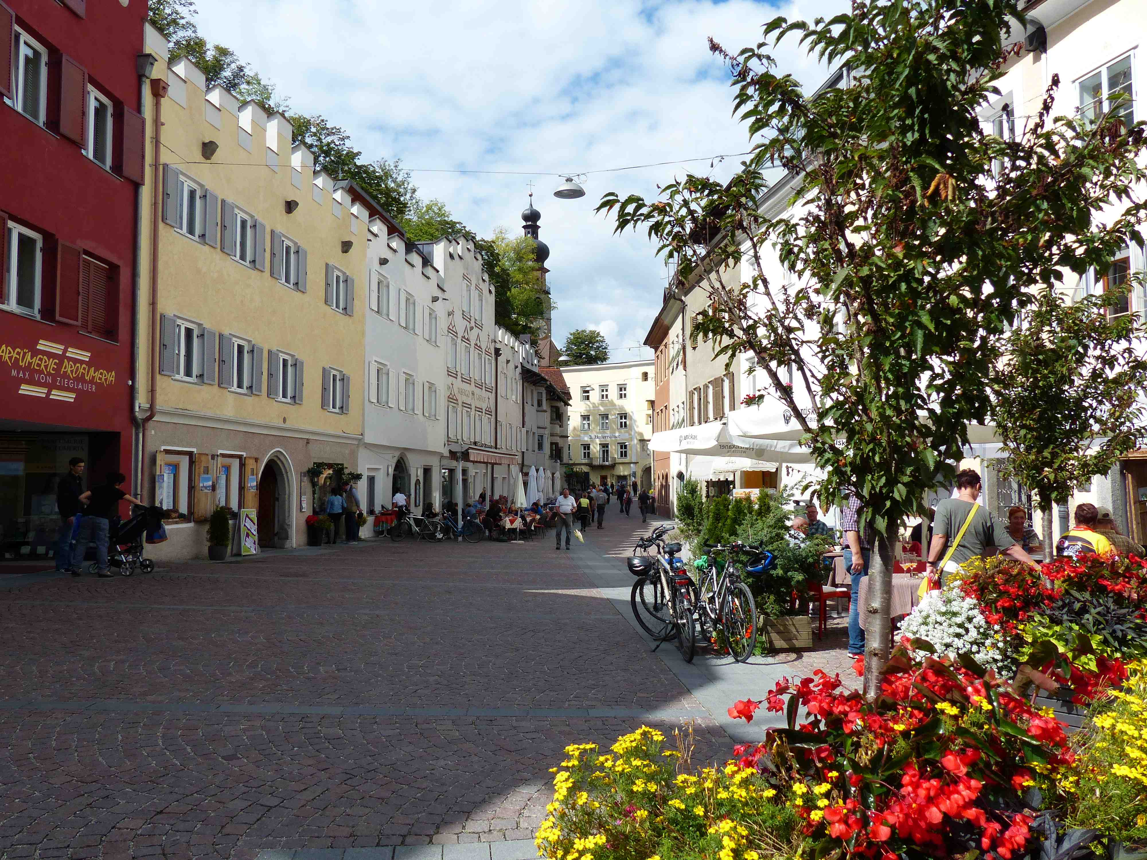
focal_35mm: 26
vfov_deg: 53.1
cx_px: 574
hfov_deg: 67.3
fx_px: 862
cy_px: 430
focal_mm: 4.5
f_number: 4
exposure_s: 1/1000
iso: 100
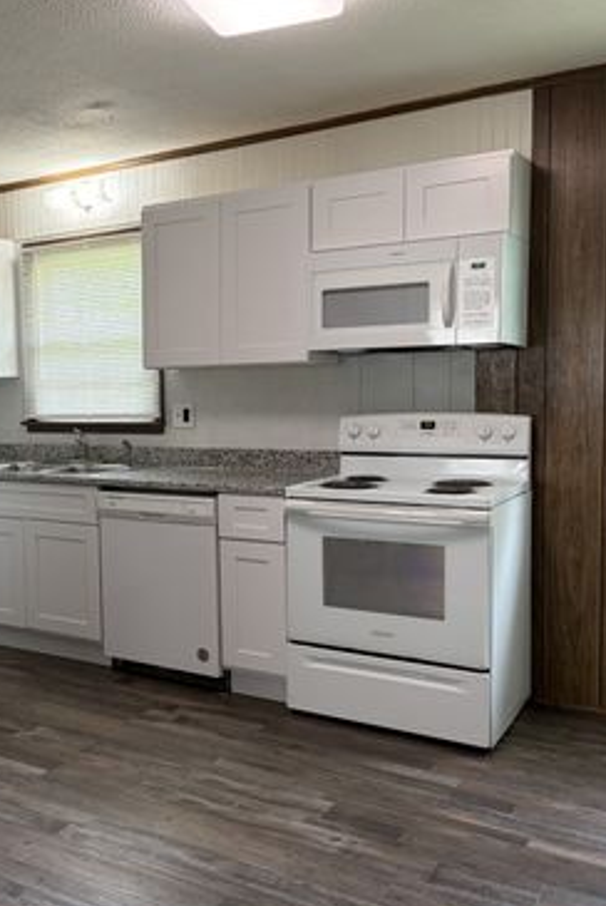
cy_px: 455
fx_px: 932
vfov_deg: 51.8
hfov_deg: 34.1
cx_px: 65
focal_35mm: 37
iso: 160
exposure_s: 1/120
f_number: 1.6
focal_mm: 5.96
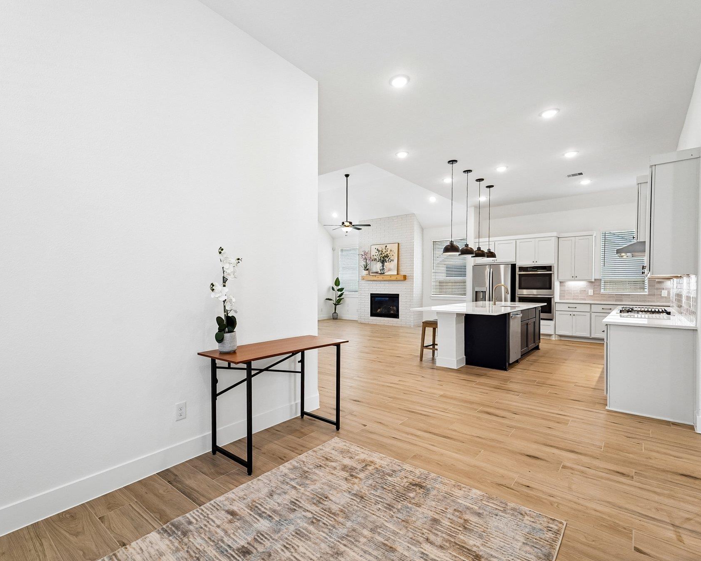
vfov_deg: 80.4
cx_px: 323
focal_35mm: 16
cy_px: 278
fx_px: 332
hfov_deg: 92.9
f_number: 8
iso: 500
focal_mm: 14
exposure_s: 1/50
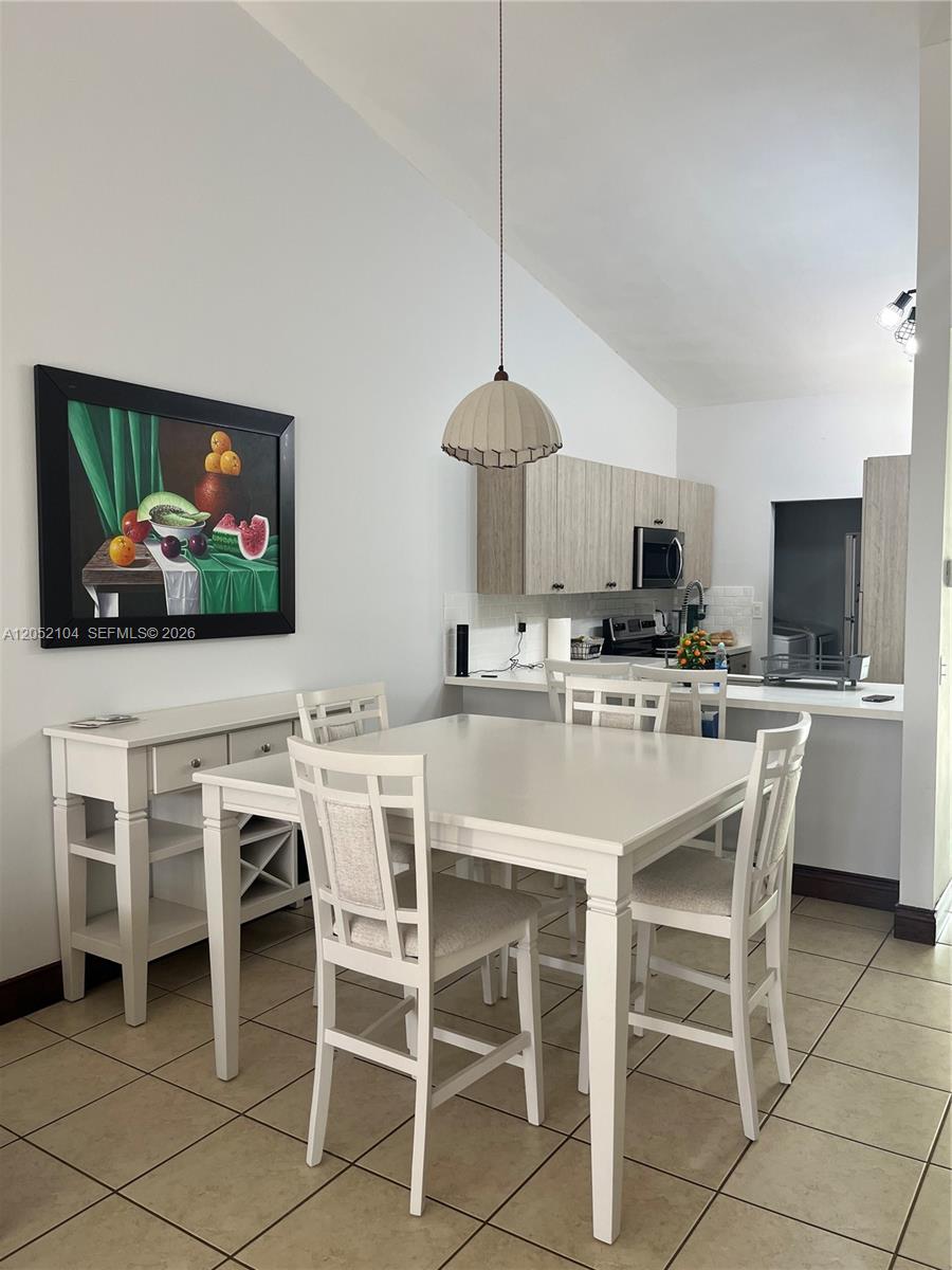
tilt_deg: -4.0
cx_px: 476
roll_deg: +0.4
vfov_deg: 67.3
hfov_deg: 53.1
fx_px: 953
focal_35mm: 26
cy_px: 635
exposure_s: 1/60
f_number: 1.6
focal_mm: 5.1
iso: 80
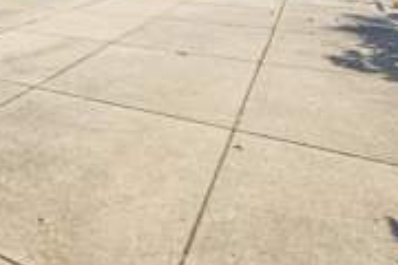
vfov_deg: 29.3
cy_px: -30
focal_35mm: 41
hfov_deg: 39.4
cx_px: -33
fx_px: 453
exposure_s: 1/160
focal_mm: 10
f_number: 18
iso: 400
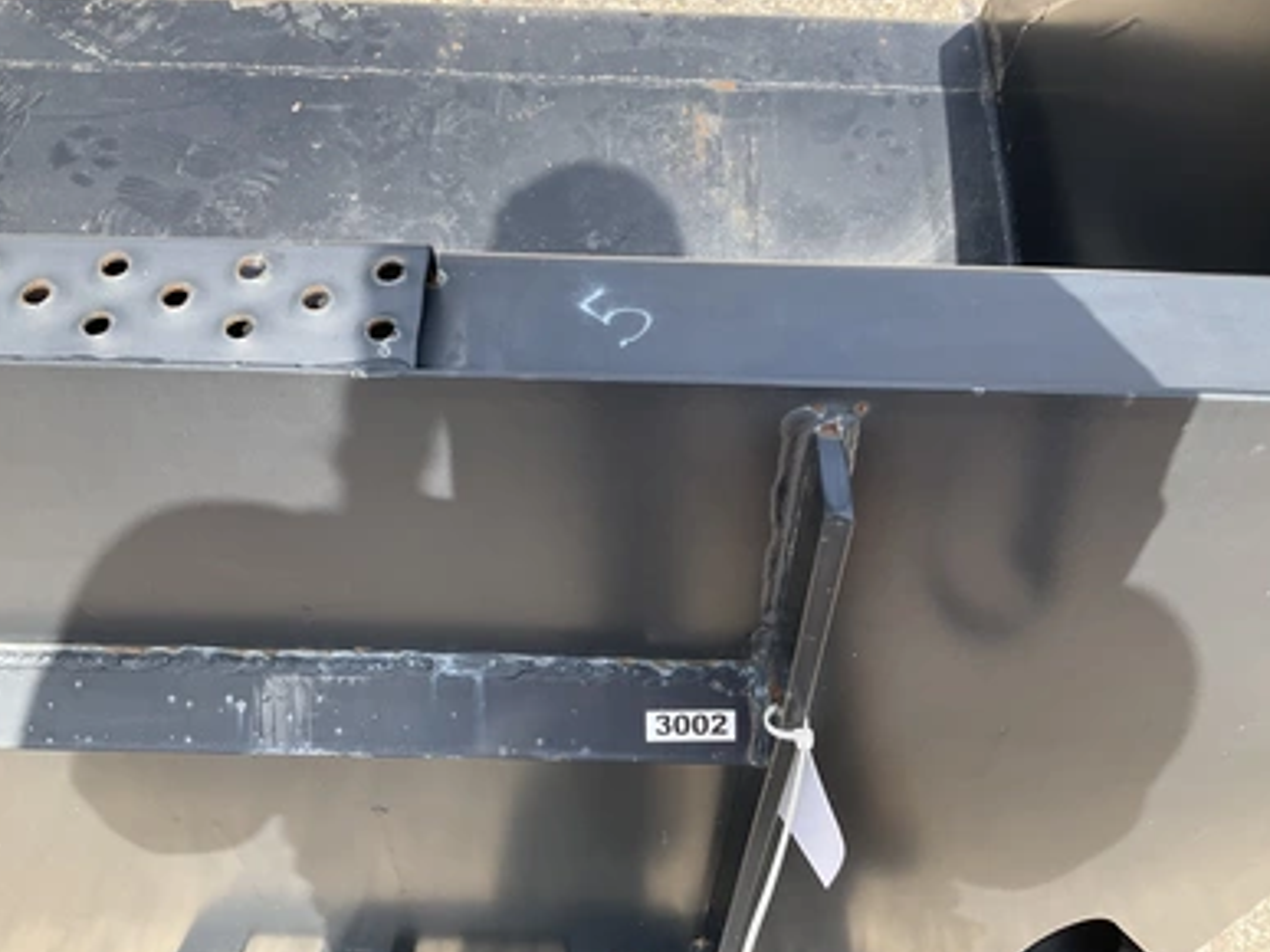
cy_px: 469
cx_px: 630
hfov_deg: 60.0
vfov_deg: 46.8
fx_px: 1100
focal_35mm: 30
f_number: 1.8
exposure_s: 1/428
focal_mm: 3
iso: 25
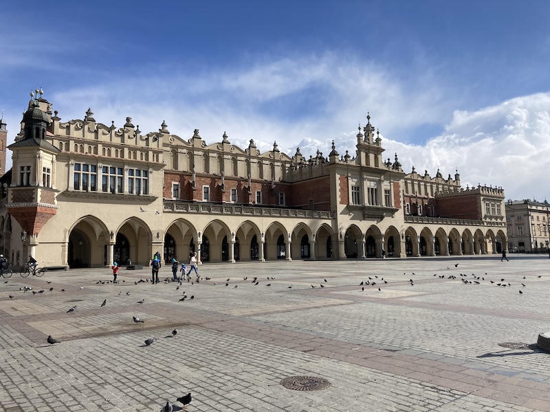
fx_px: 445
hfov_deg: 63.4
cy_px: 206
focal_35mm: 28
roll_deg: +0.8
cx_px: 275
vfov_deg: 49.7
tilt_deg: +5.9
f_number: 1.8
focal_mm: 3.99
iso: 25
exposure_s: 1/3436
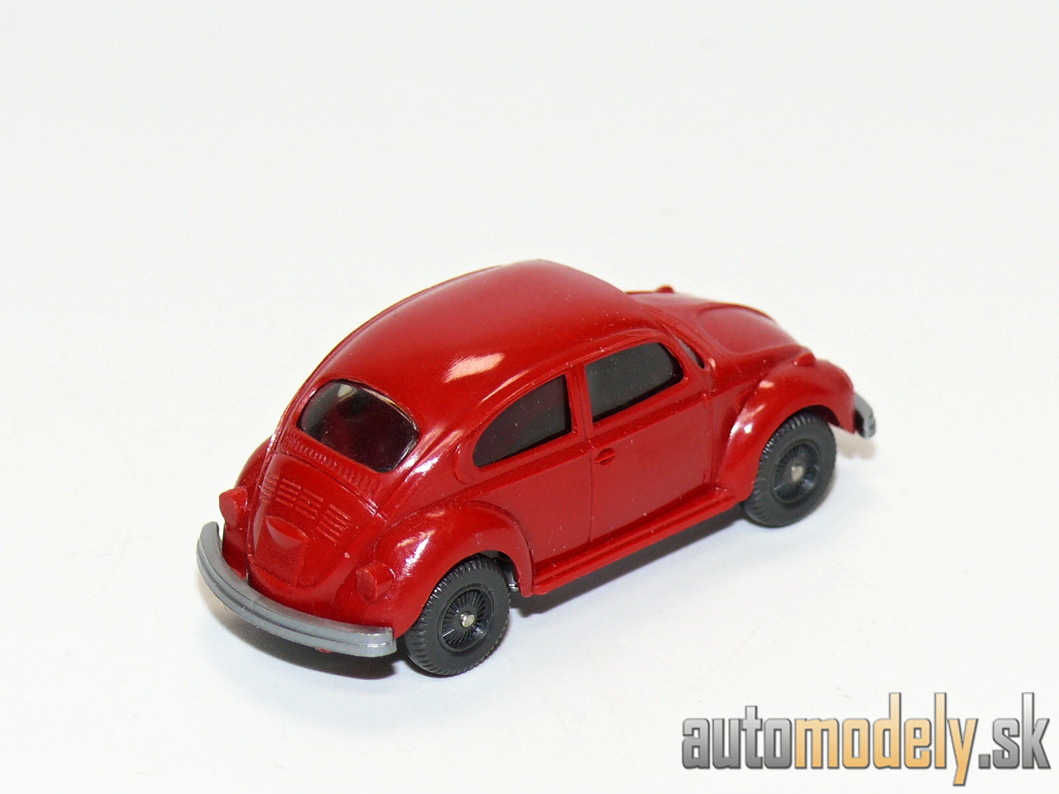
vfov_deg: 9.5
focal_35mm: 157
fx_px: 4803
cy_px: 397
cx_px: 530
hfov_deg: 12.6
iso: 100
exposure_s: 1/30
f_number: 4
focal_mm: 18.7
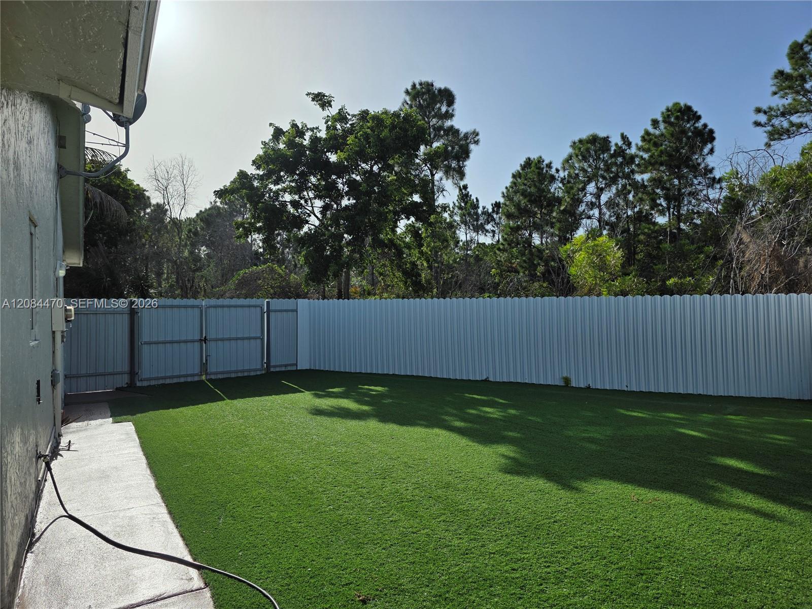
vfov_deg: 58.9
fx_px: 540
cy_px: 304
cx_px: 406
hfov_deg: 73.9
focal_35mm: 23
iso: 25
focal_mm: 6.3
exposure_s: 1/7944
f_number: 1.7
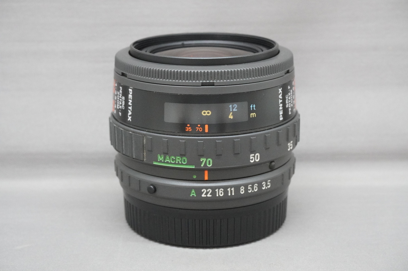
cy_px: 136
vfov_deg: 22.0
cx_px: 204
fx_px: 696
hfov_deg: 32.7
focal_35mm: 62
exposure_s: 1/40
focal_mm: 41
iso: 6400
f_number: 11
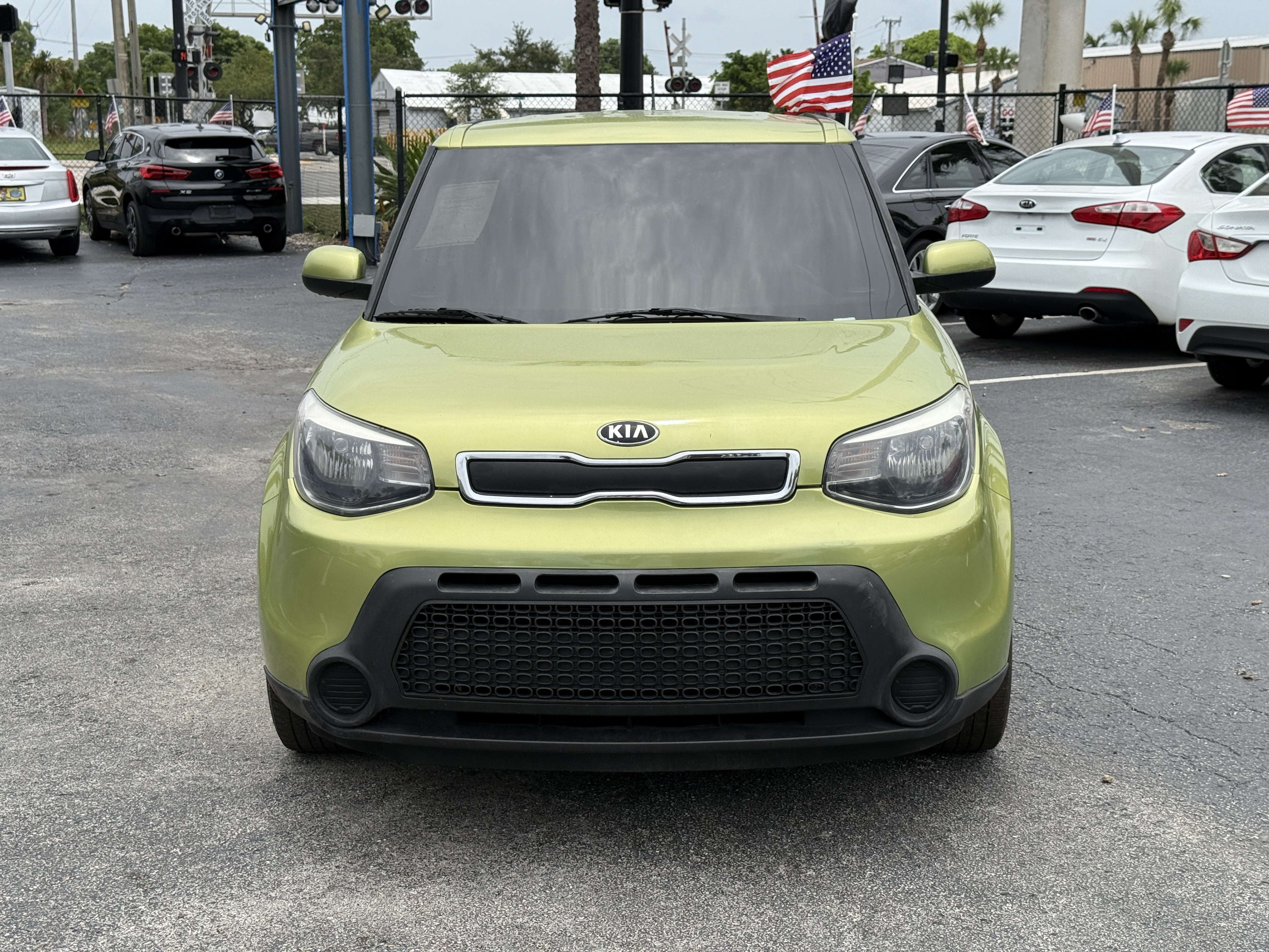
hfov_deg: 39.7
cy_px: 476
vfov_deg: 30.3
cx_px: 634
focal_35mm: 48
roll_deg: -0.6
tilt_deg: -10.0
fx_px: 1760
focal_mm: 6.76
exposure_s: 1/4878
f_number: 1.78
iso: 64
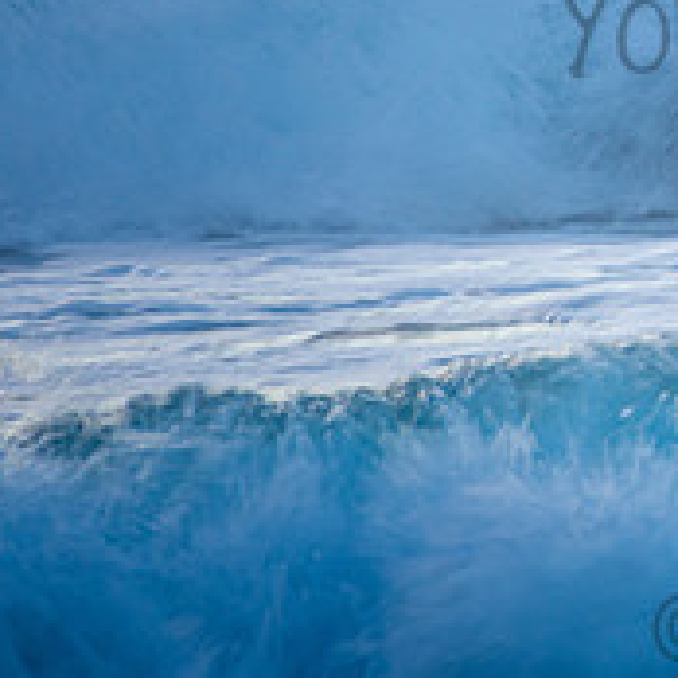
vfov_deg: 0.8
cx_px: 955
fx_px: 47022
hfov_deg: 0.8
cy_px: -18
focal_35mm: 2122
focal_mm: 500
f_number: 13
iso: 100
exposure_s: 1/25
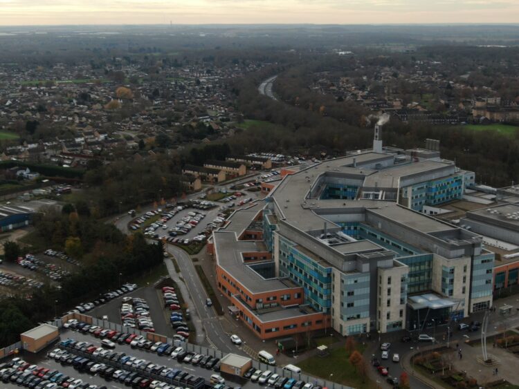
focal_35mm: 48
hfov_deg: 39.6
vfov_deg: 30.3
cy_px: 194
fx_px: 720
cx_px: 260
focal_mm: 8.6
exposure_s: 1/50
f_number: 3.8
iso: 100
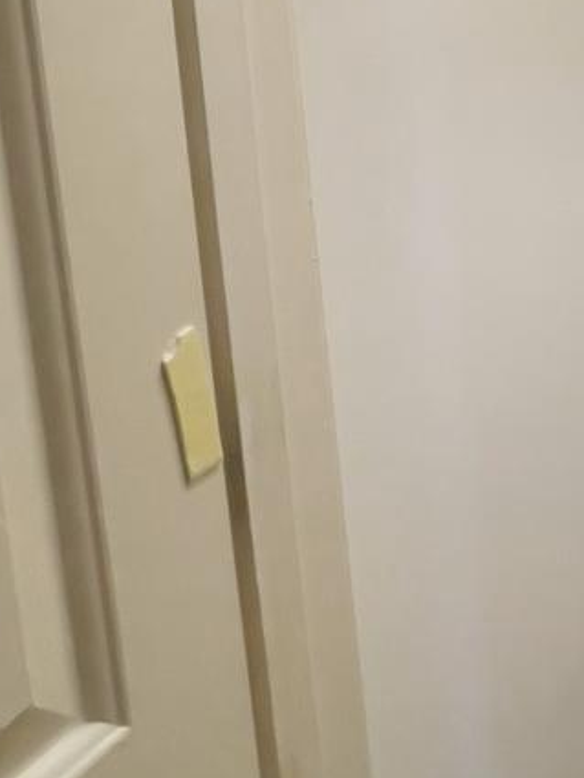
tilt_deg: -9.4
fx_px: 1057
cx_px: 908
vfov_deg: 38.5
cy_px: 124
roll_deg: +0.2
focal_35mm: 47
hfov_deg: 23.6
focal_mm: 1.54
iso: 320
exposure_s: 1/120
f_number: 2.4
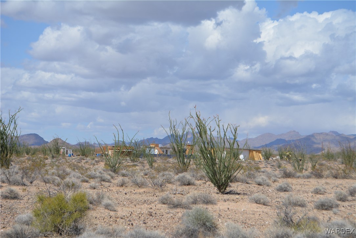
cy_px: 119
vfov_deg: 16.6
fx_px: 816
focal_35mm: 82
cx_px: 178
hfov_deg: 24.6
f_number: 8
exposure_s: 1/2000
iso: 400
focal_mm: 55
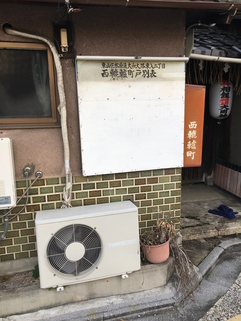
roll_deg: +2.2
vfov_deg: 61.7
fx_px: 269
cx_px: 120
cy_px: 160
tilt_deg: -12.0
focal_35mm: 29
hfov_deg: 48.2
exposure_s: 1/131
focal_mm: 4.15
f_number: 2.2
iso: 25
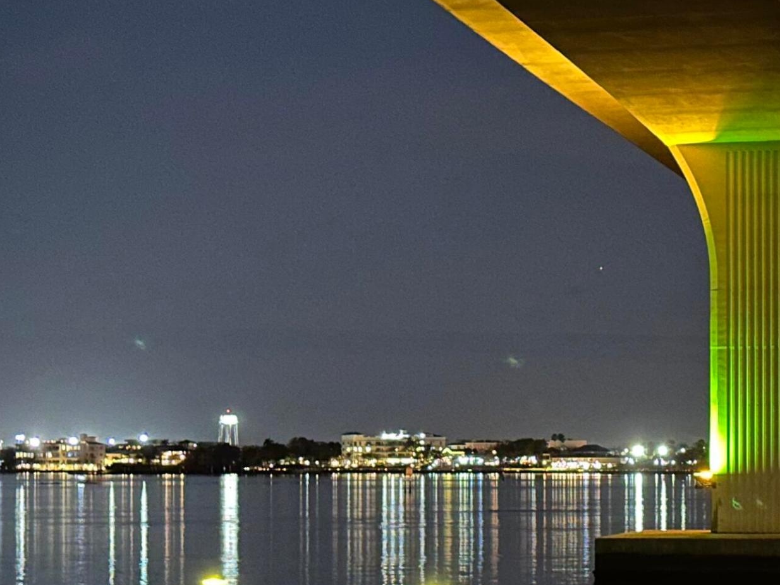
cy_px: 467
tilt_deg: +1.1
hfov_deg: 17.3
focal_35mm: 112
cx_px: 702
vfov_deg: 13.2
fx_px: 2524
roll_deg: +0.1
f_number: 1.78
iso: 500
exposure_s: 1/5
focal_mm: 6.86
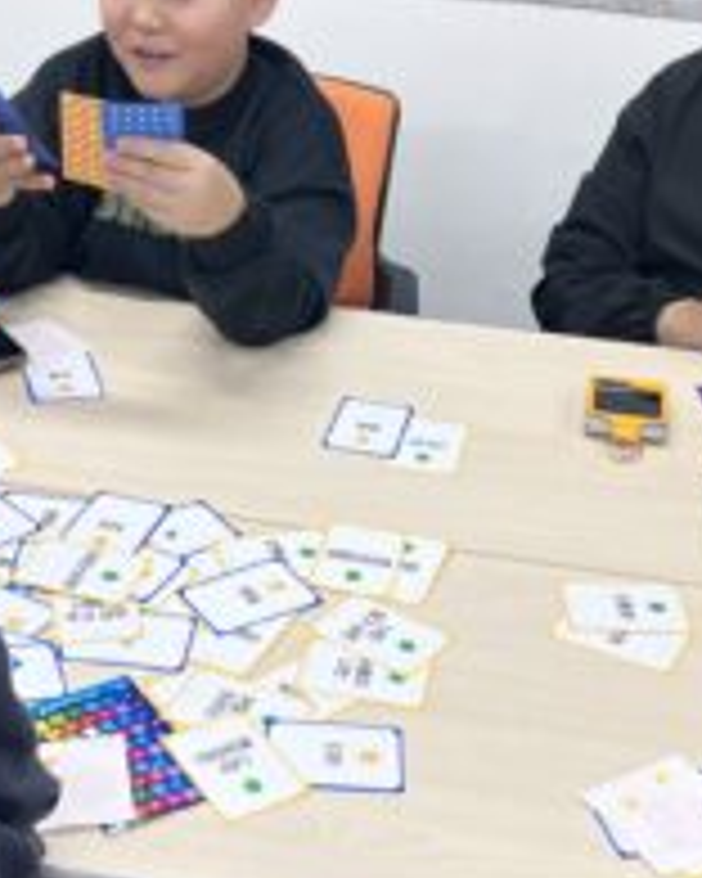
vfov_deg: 29.0
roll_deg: -1.6
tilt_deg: -33.5
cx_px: 270
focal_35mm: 65
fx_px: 1688
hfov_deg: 23.4
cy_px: 547
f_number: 1.5
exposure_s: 1/120
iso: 64
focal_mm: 5.7
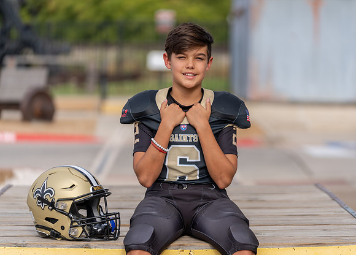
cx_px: 192
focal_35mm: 135
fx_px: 1365
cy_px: 128
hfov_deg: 14.9
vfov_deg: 10.7
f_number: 2.8
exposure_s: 1/1000
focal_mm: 126
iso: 100
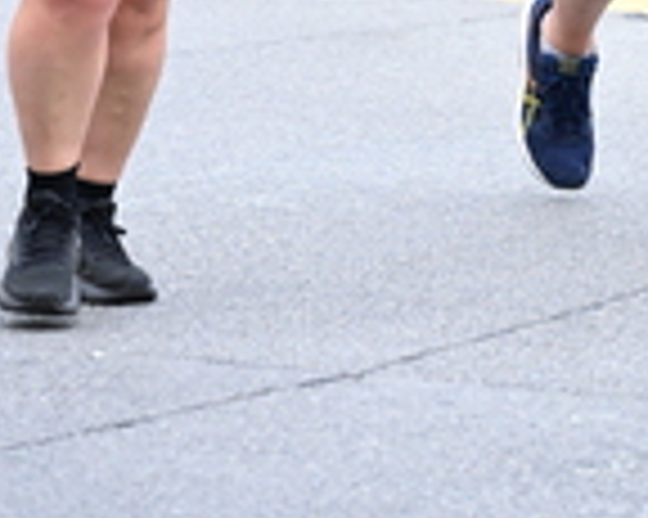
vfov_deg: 5.5
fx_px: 5309
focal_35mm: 277
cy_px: -513
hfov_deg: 7.0
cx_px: 425
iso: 1600
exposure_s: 1/500
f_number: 4
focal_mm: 77
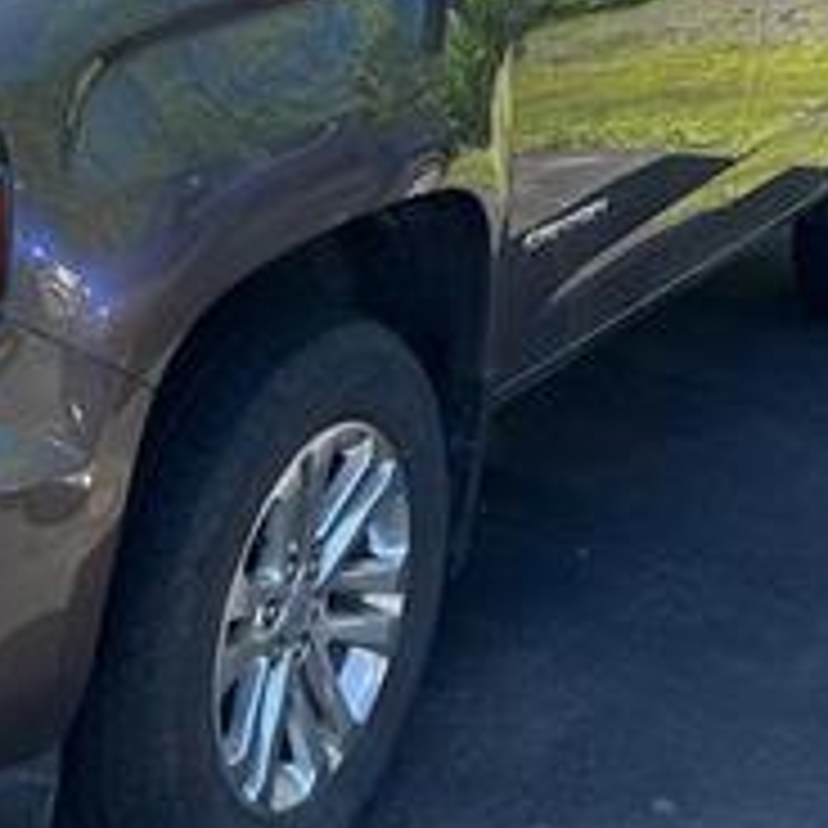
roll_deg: +1.7
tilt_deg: -14.3
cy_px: 284
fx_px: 1570
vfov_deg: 29.4
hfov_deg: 28.3
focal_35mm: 58
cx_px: 72
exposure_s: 1/1122
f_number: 1.78
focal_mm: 6.76
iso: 80
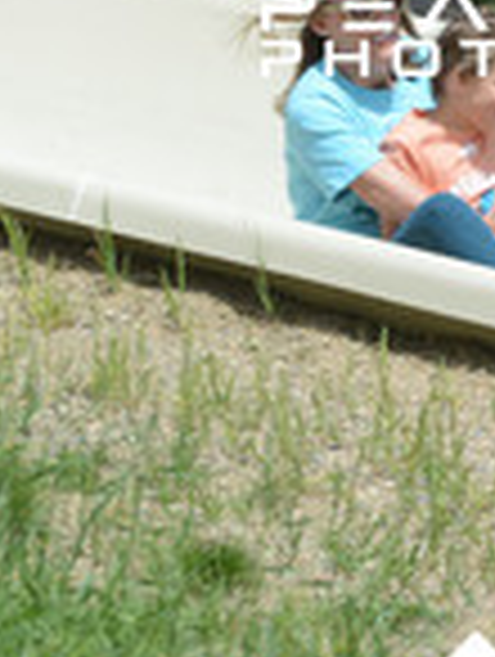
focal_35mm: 513
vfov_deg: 3.9
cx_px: 734
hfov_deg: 2.9
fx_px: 9753
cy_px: 353
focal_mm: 195
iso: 250
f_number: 6.3
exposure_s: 1/640
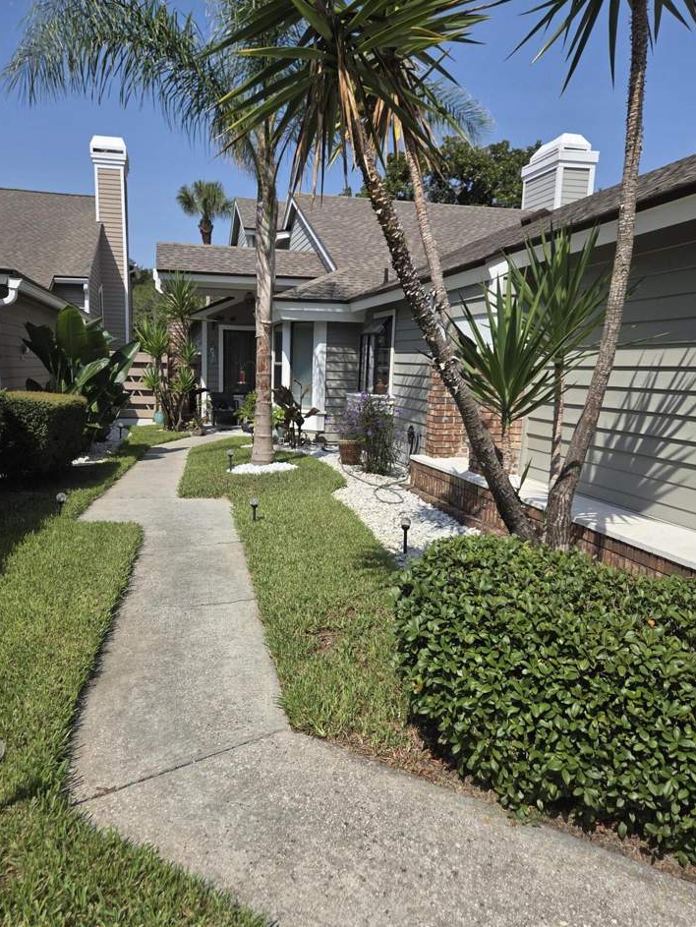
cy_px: 485
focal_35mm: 26
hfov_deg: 53.0
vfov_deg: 67.2
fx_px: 697
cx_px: 317
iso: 80
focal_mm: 5.4
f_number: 1.8
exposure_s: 1/6034
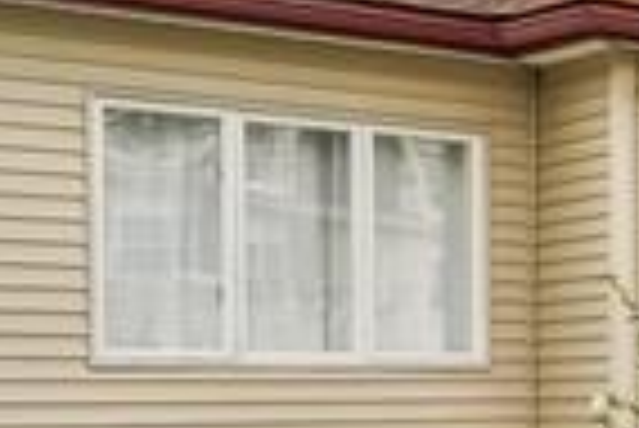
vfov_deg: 13.4
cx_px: 1282
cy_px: 446
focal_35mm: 101
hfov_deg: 15.8
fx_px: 1795
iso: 400
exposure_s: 1/200
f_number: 8
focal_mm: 14
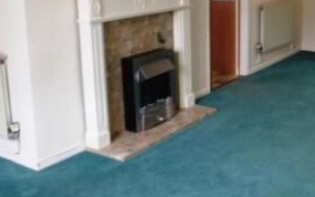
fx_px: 446
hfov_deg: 38.1
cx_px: 229
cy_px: 44
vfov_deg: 24.5
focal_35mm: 52
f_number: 3.3
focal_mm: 4.3
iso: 400
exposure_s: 1/13
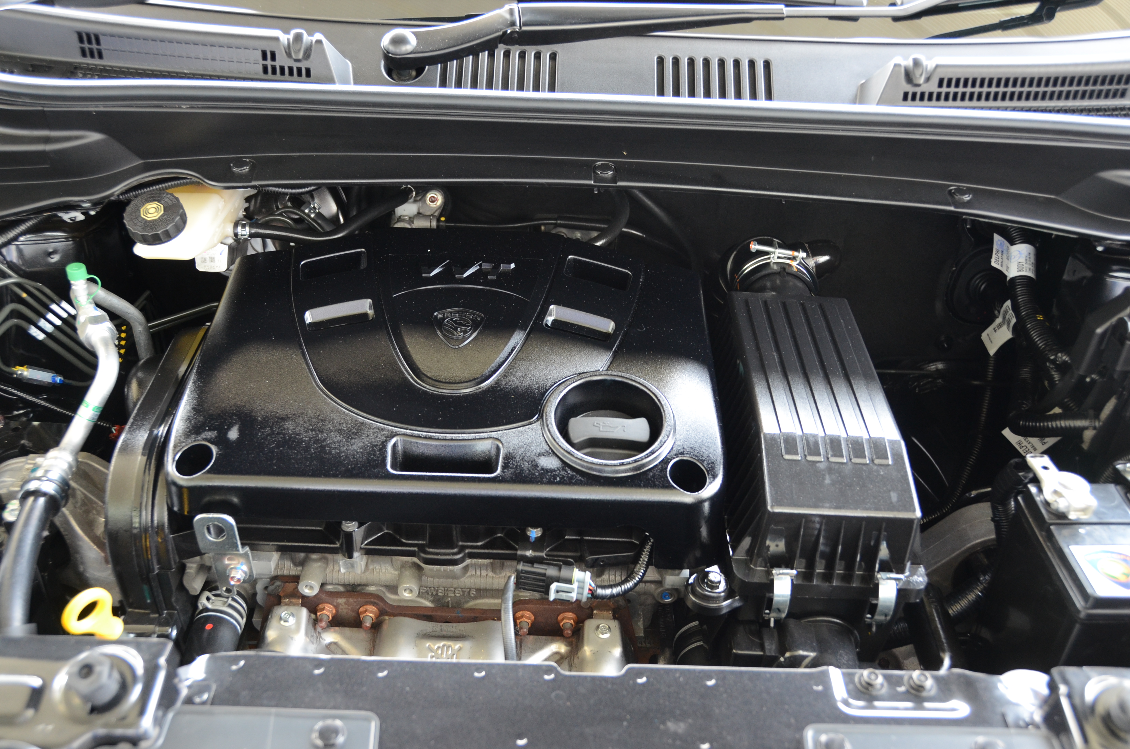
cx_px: 565
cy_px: 374
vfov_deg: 36.7
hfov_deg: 53.2
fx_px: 1128
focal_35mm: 36
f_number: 3.8
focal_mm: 24
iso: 800
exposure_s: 1/30
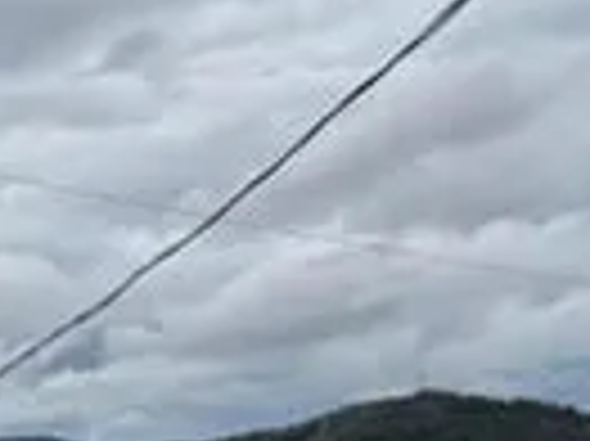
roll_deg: -1.1
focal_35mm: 68
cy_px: 612
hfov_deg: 19.1
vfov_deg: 19.5
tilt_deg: -2.5
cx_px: -552
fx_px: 1158
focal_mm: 2.22
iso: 32
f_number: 2.2
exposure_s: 1/770
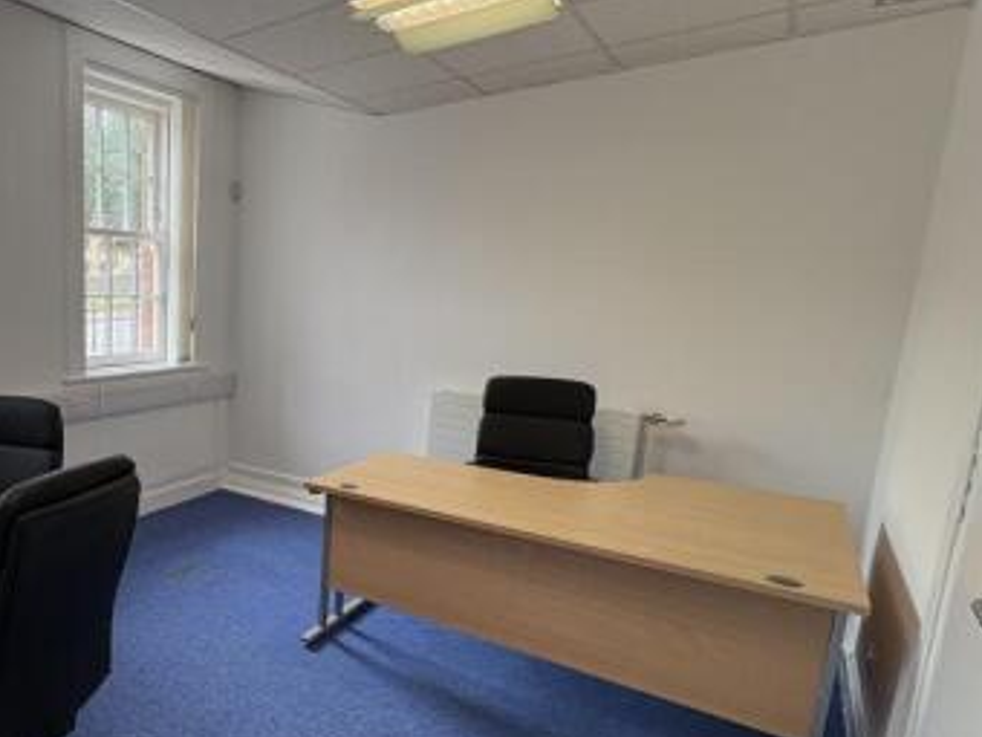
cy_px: 415
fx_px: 681
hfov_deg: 62.9
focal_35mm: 24
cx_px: 146
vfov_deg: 56.6
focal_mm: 2.22
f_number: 2.2
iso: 80
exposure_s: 1/100
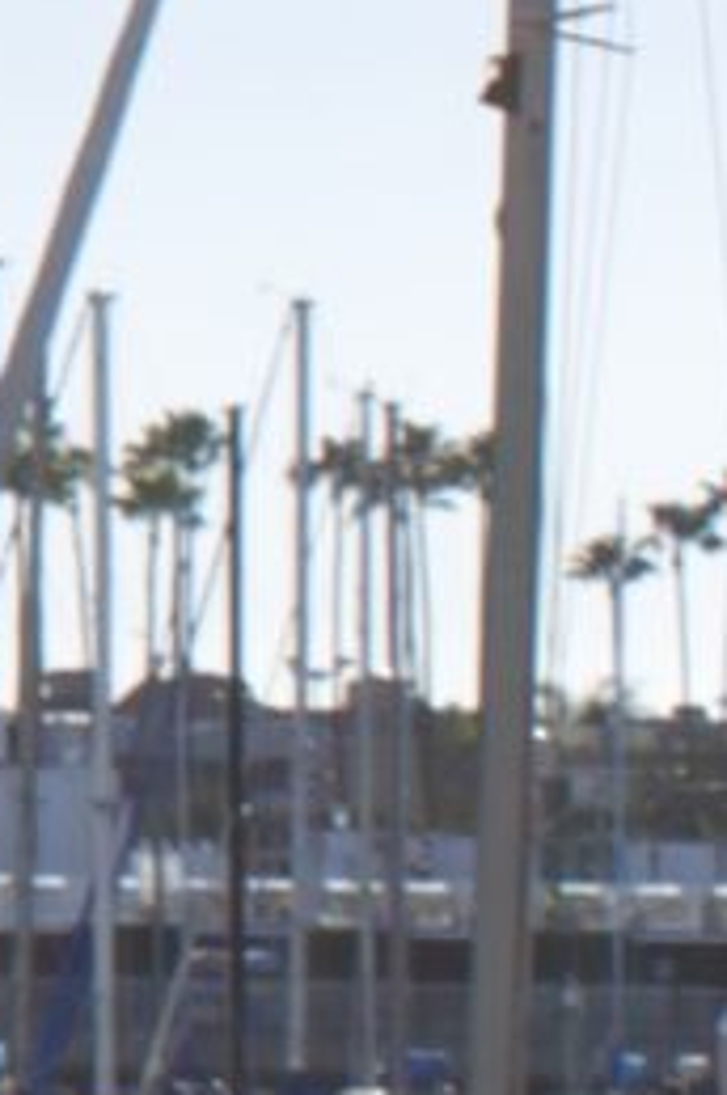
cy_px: -594
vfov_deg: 5.1
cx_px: -2566
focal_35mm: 401
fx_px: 12177
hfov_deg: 3.2
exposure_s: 1/250
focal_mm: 27
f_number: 14
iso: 125
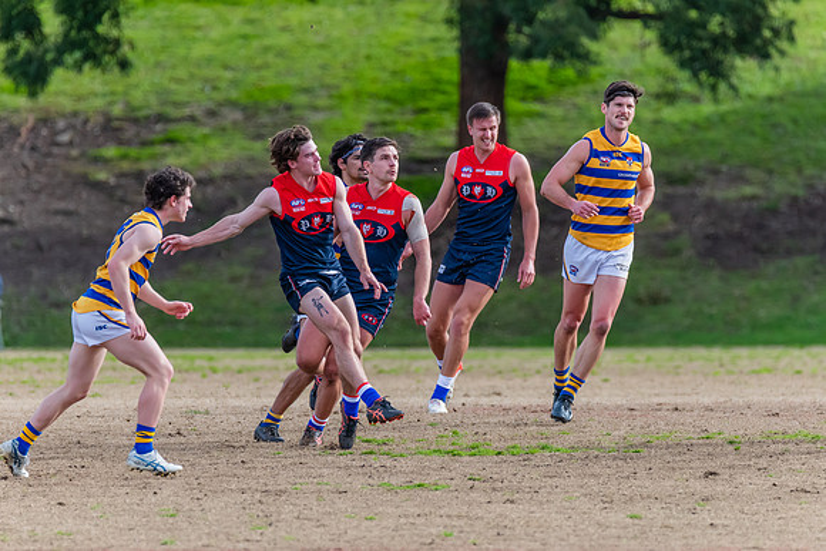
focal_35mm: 650
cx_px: 415
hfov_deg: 3.2
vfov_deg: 2.1
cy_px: 284
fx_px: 14921
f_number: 6.3
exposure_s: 1/1600
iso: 1000
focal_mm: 500
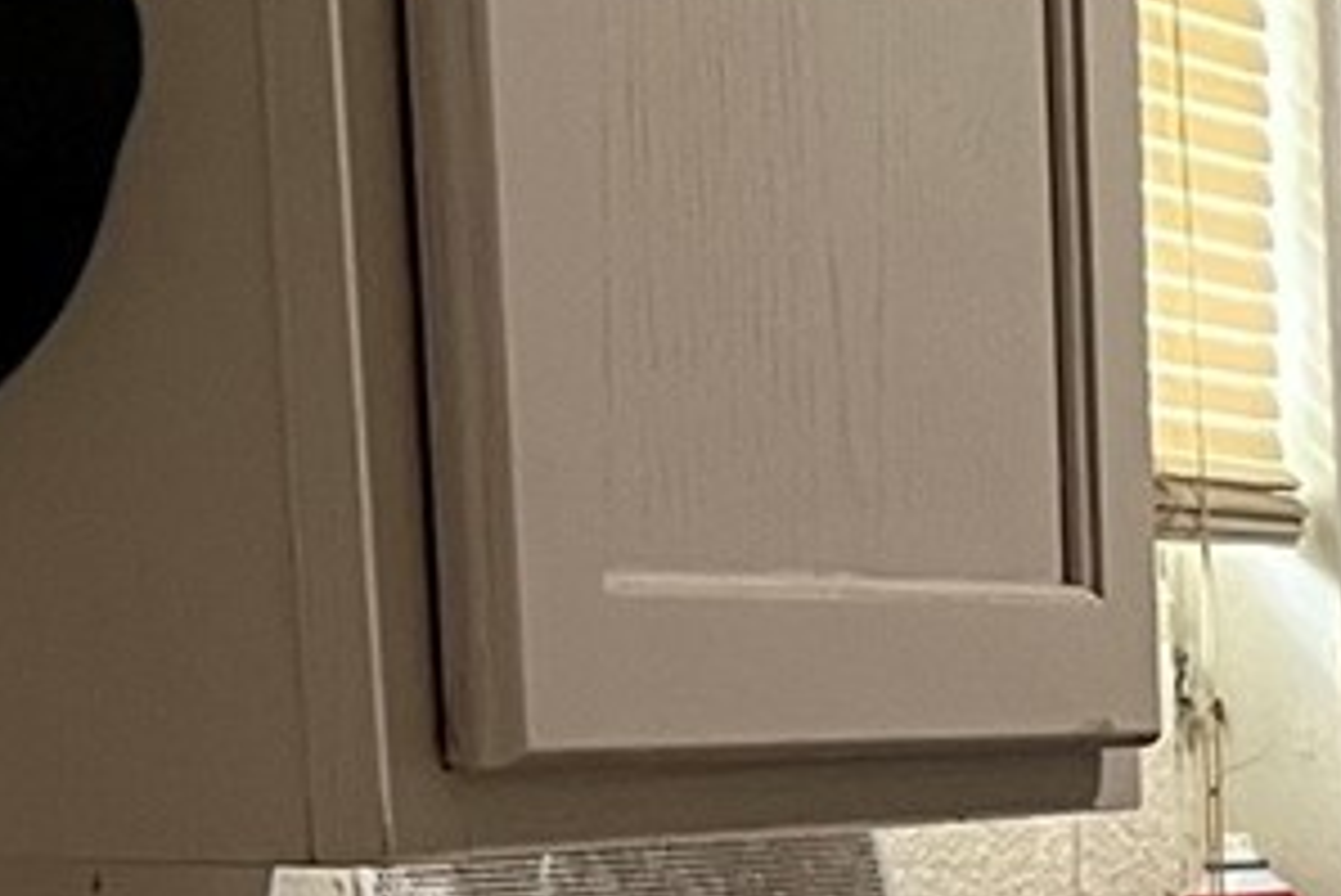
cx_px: 3190
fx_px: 5404
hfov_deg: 11.7
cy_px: 1409
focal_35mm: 145
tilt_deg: -8.3
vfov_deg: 9.2
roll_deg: -0.3
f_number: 1.5
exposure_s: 1/60
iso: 320
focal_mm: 5.7
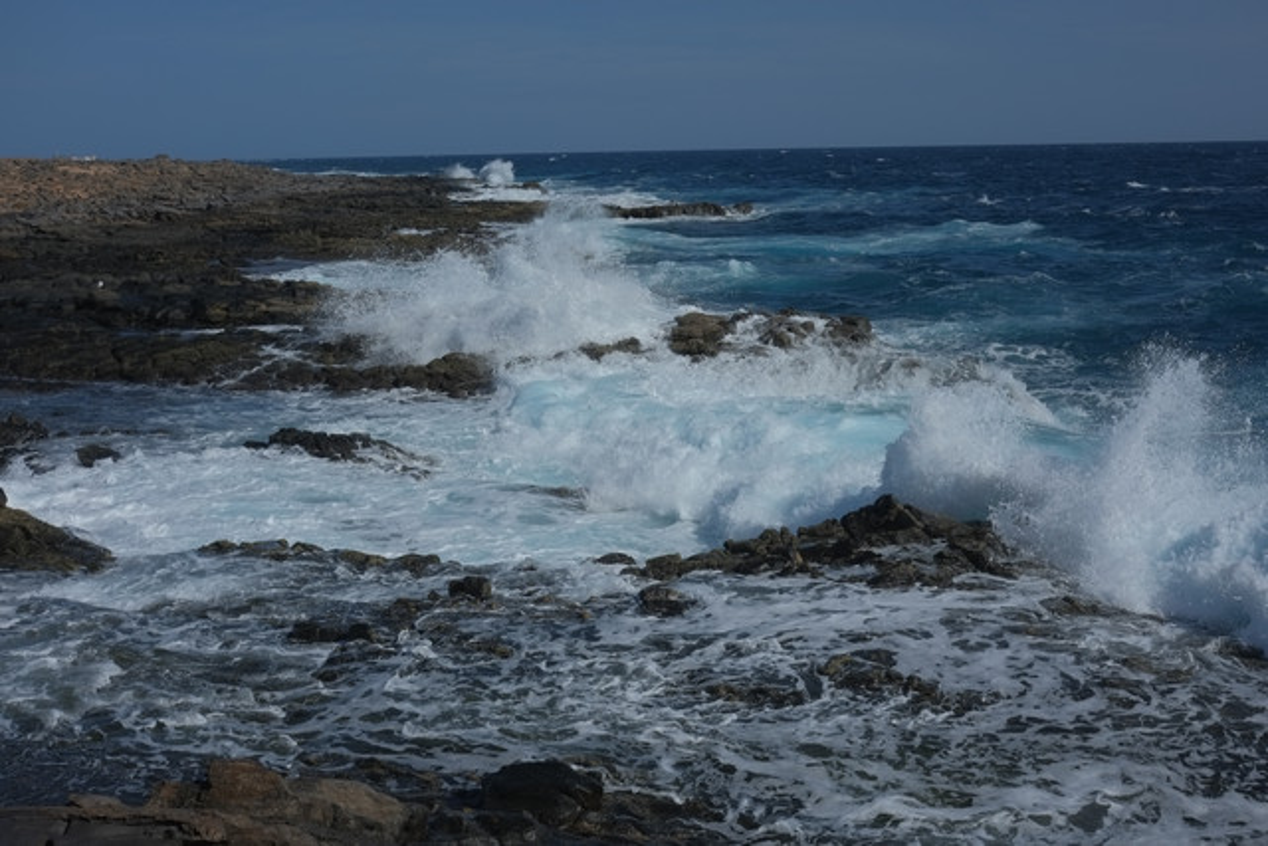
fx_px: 1444
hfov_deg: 47.4
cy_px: 423
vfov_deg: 32.6
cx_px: 634
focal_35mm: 41
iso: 200
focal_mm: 27
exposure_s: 1/2700
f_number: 5.6
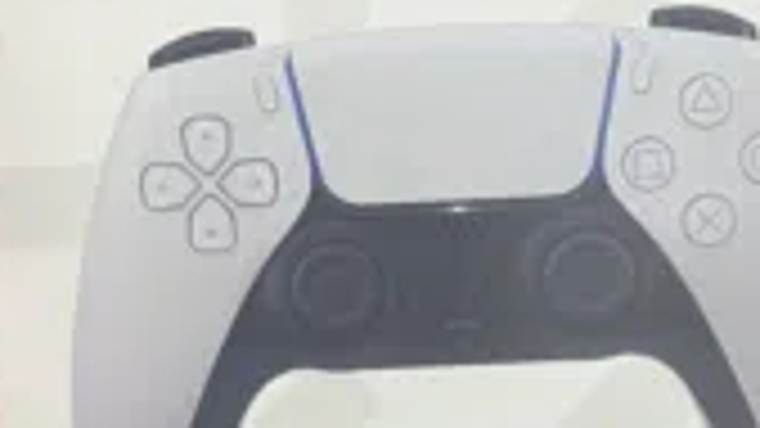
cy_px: 329
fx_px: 1350
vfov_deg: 17.9
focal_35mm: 67
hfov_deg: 31.4
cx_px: 409
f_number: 1.5
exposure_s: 1/50
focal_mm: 5.7
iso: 200
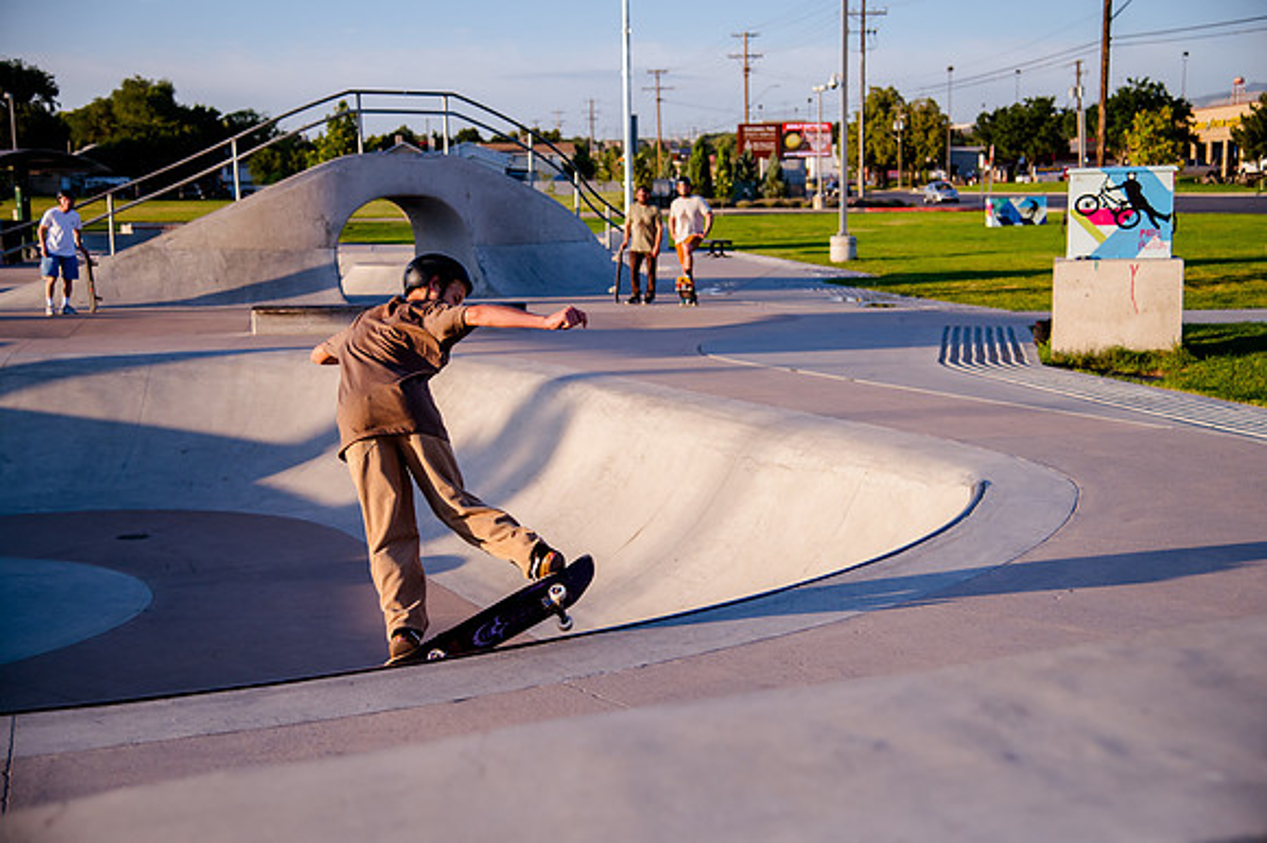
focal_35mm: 52
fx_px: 1829
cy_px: 422
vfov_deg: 26.0
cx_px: 634
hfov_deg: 38.2
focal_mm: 52
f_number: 4
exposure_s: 1/3200
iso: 1000
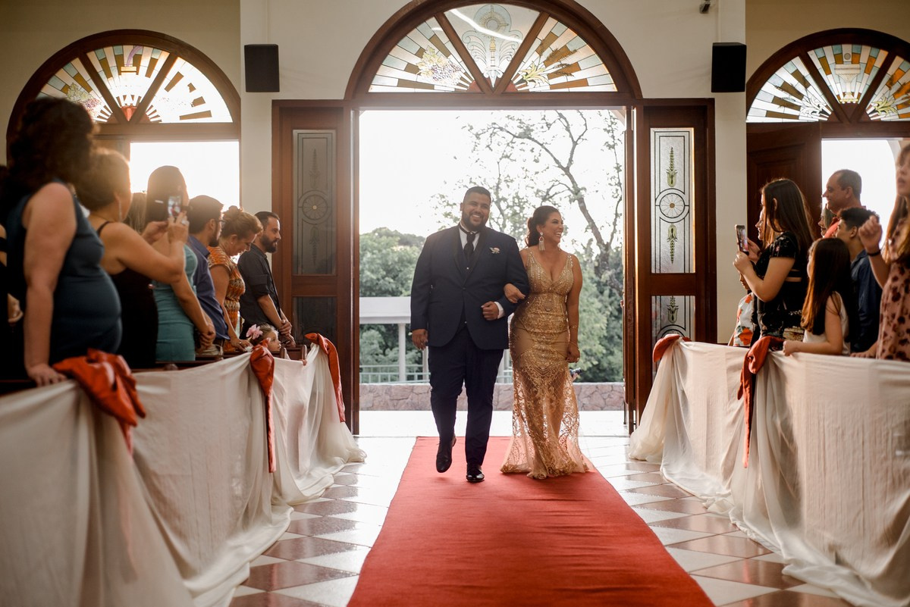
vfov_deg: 26.7
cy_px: 304
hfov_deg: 39.2
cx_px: 455
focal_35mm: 51
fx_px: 1278
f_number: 2.8
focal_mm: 50
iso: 1000
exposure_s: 1/160
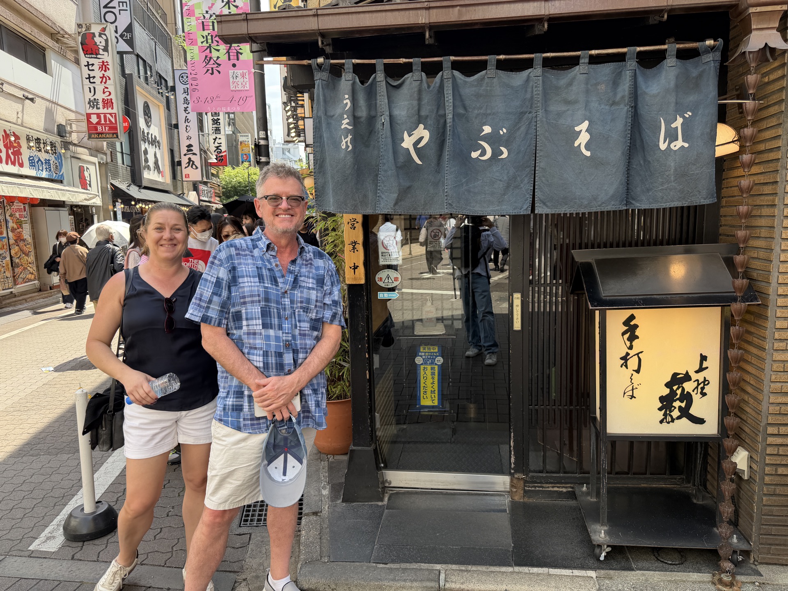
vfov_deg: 56.8
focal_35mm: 24
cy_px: 296
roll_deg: +1.3
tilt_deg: -7.8
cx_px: 394
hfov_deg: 71.6
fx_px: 546
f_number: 1.78
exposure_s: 1/772
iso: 80
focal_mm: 6.76
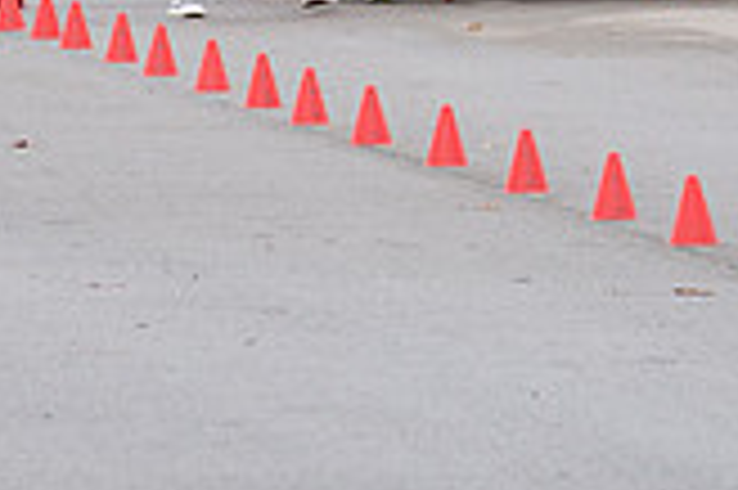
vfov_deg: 1.5
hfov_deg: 2.2
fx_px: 19148
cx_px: 389
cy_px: -321
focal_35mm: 935
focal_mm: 180
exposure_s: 1/250
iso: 640
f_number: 9
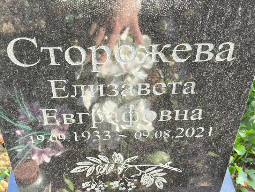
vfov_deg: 29.1
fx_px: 368
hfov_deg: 38.2
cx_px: 128
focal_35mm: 50
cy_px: 96
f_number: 1.7
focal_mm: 4.71
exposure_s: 1/100
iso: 64
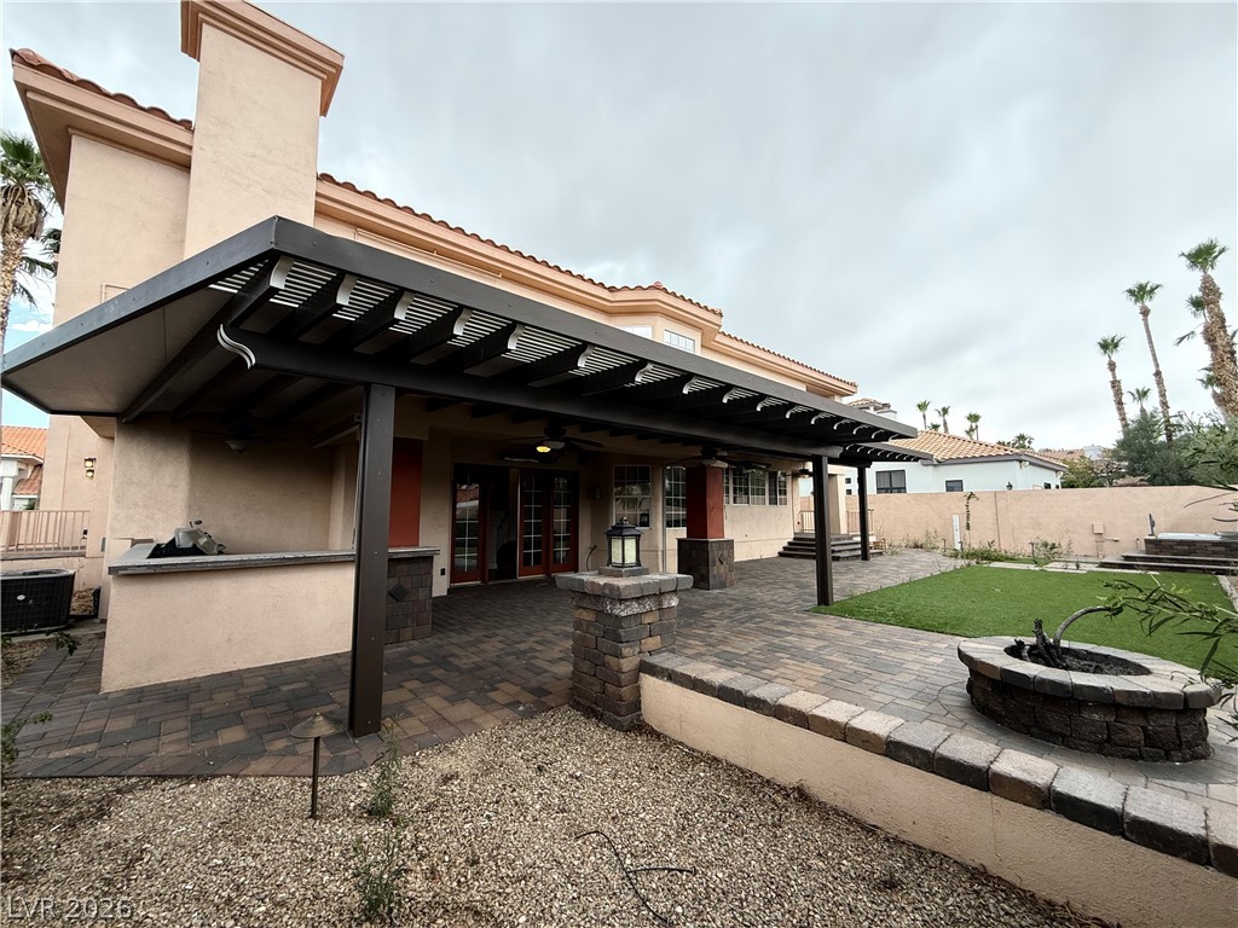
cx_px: 619
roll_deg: -0.1
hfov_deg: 102.1
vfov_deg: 85.7
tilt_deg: +6.2
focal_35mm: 14
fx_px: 501
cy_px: 464
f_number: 2.2
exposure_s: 1/294
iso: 64
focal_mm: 2.22
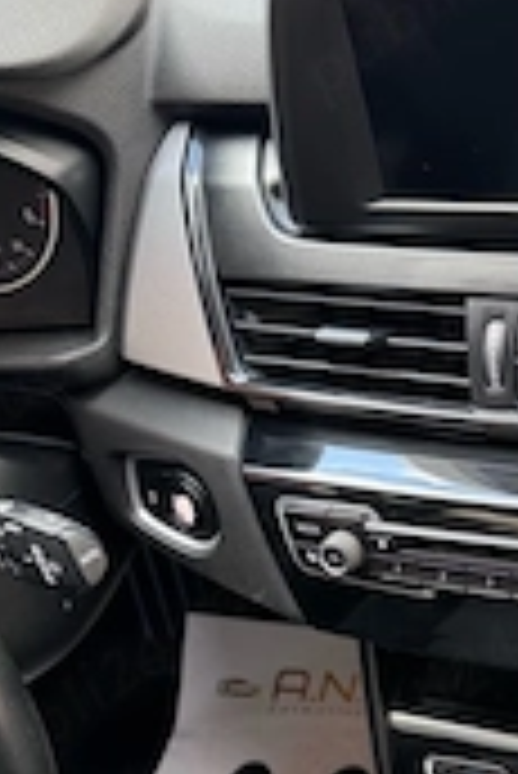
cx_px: 541
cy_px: 742
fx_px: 1249
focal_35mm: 58
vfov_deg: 32.2
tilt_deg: -59.1
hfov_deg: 22.4
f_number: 1.78
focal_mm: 6.76
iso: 200
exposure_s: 1/121
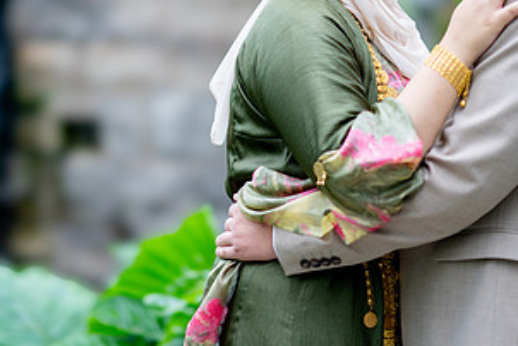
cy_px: 42
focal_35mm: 163
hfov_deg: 12.6
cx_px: 185
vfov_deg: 8.4
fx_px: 2348
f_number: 1.4
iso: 100
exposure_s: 1/400
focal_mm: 85
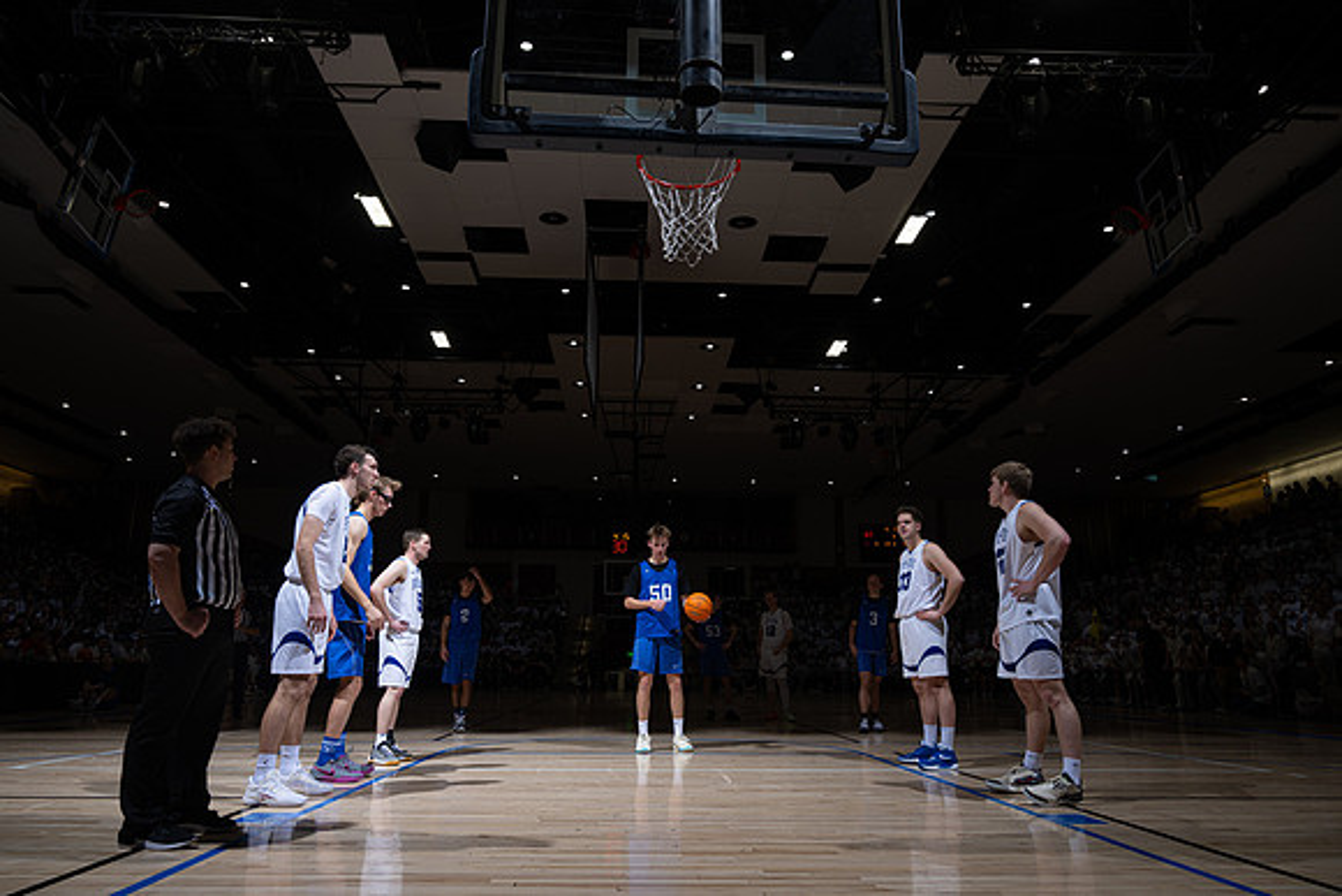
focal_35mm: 26
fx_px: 969
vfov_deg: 49.6
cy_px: 448
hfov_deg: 69.4
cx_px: 682
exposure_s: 1/60
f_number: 6.3
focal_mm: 25.5
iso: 100
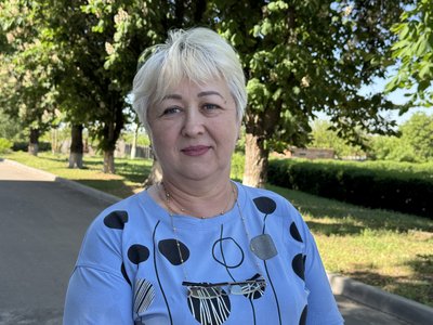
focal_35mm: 48
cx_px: 216
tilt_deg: -1.6
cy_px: 162
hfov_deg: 39.7
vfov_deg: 30.3
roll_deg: -2.0
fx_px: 600
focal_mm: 6.76
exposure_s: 1/535
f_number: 1.78
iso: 64
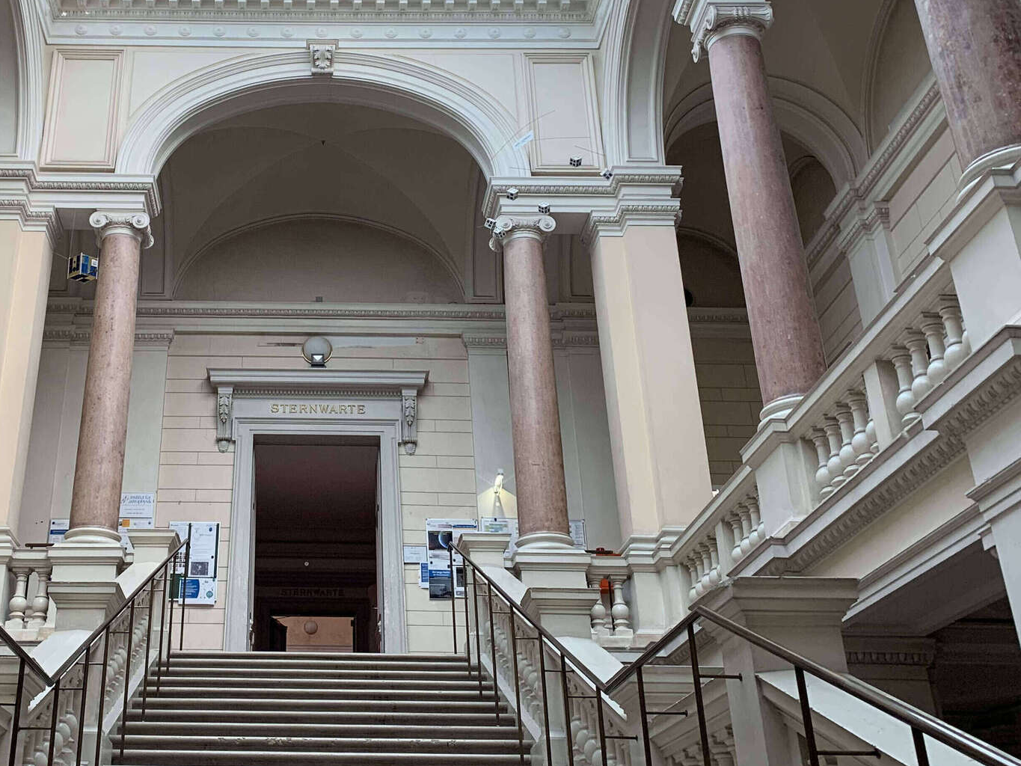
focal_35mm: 43
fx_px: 1268
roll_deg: -2.0
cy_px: 260
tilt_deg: +27.9
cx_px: 304
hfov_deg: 43.0
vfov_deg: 33.3
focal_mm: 4.25
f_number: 1.8
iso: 64
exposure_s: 1/121
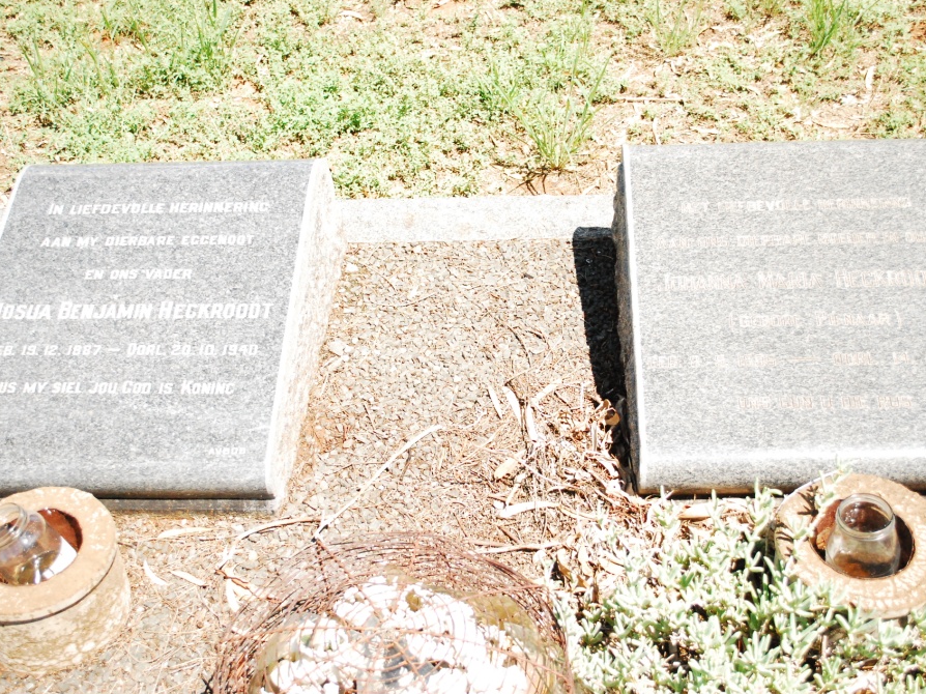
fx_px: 1150
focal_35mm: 43
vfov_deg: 33.6
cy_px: 344
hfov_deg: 43.9
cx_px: 481
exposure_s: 1/4000
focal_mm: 26
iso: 1600
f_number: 4.5
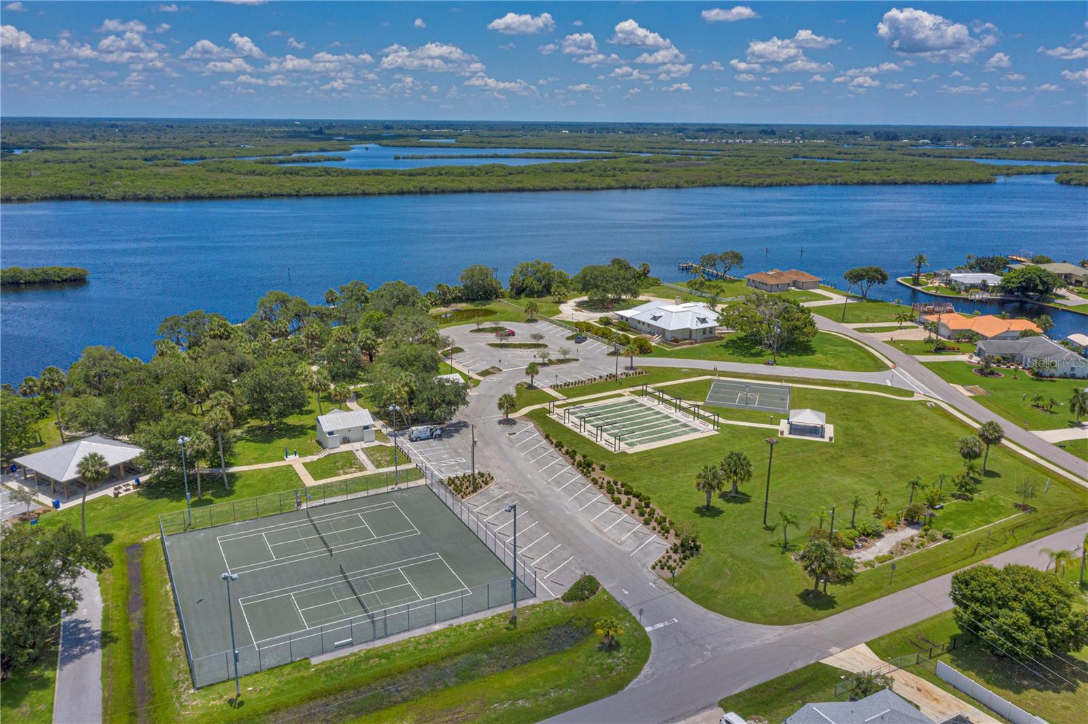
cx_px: 544
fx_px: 846
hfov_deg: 65.5
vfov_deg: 46.4
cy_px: 362
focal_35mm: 28
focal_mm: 10.26
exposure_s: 1/800
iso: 100
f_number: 7.1
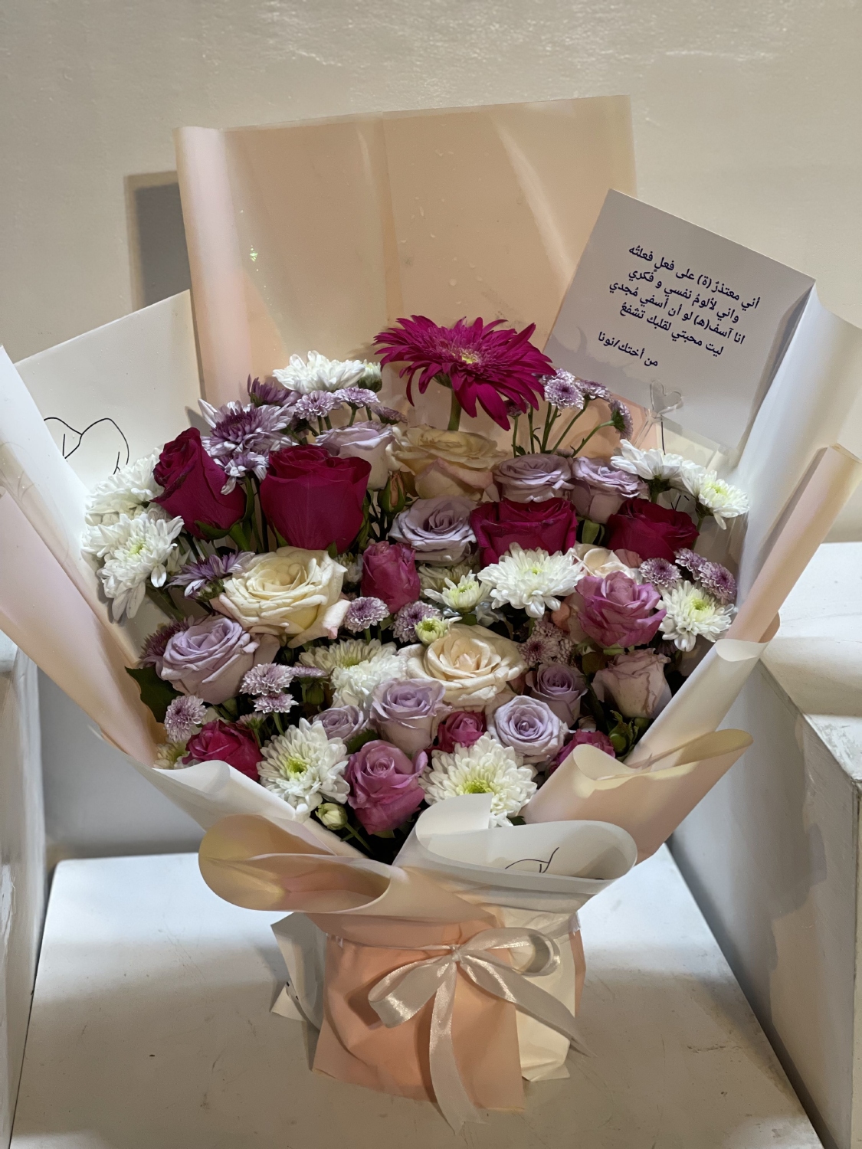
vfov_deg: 30.3
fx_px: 2125
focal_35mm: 64
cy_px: 574
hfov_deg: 22.9
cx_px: 431
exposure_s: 1/100
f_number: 2.2
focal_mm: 7.5
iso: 160
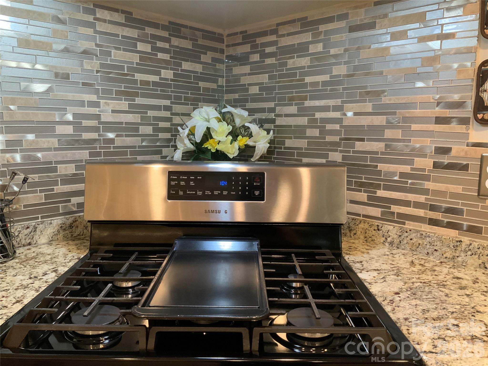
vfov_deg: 48.2
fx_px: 409
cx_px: 244
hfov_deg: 61.7
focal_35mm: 29
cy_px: 183
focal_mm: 3
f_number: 1.8
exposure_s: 1/60
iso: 250
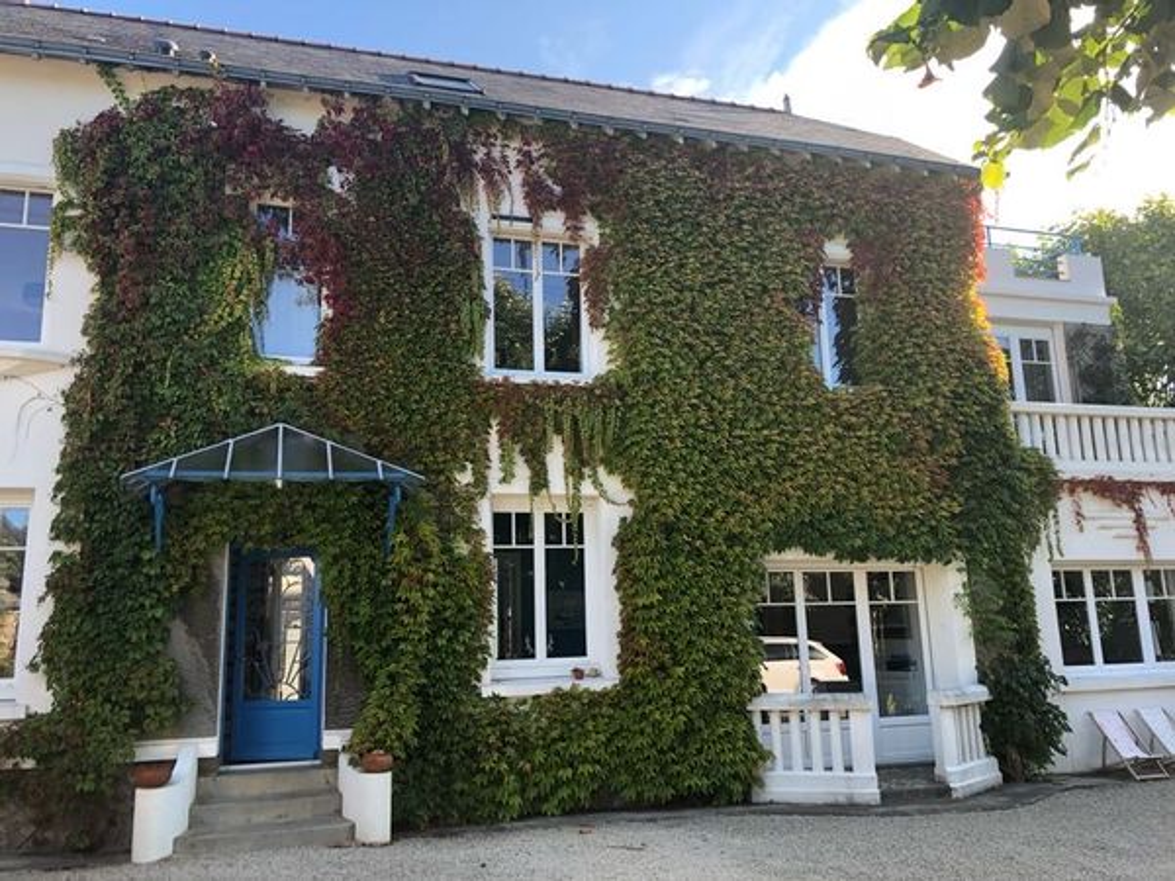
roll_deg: +2.2
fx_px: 950
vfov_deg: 49.7
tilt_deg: +11.5
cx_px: 588
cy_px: 440
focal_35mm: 28
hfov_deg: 63.4
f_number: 1.8
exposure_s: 1/185
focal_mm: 3.99
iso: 20
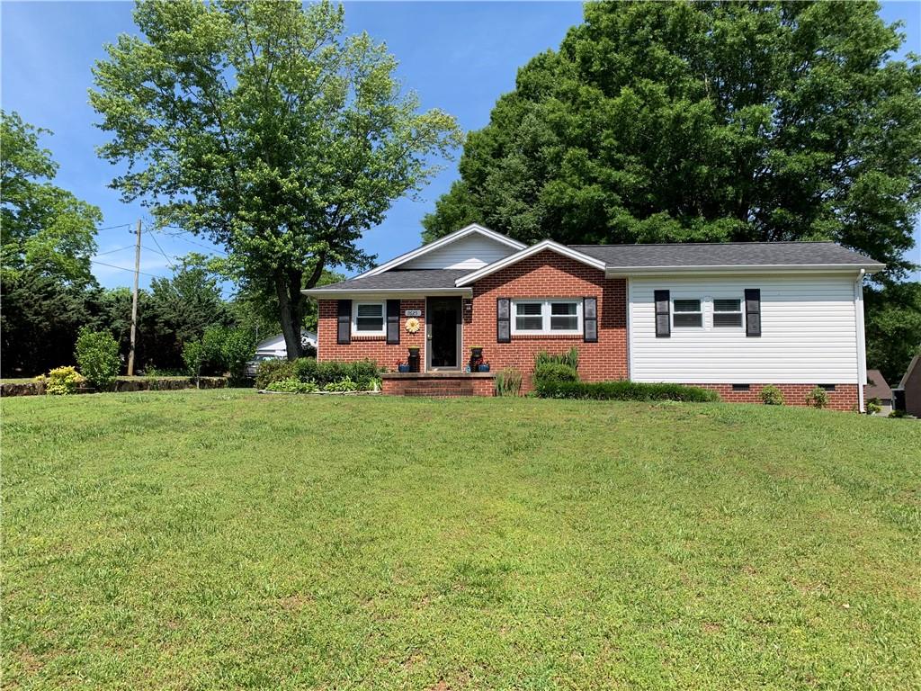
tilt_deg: +4.4
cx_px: 460
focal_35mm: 26
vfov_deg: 53.1
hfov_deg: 67.3
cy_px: 346
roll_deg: -1.0
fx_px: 692
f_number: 1.8
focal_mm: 4.25
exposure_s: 1/1427
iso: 25
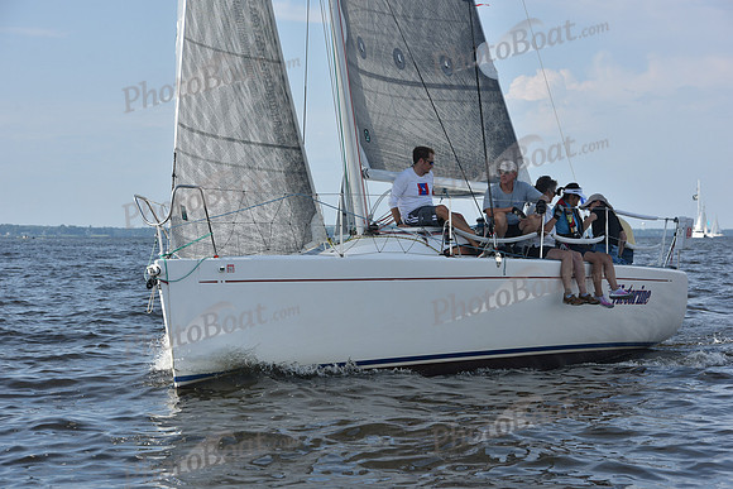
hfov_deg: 20.4
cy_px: 244
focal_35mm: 100
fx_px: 2036
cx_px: 366
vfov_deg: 13.7
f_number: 8
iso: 250
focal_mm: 100
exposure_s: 1/1000
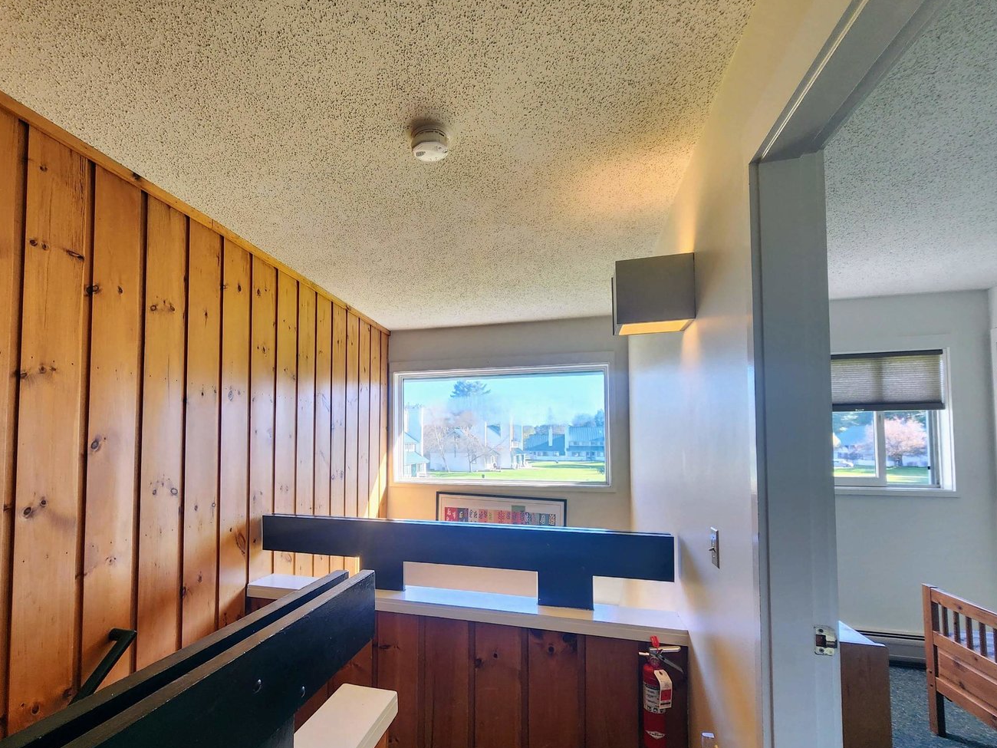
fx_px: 461
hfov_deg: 93.3
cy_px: 420
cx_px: 399
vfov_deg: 77.8
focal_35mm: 16
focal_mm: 2.2
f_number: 2.2
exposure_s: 1/60
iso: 80
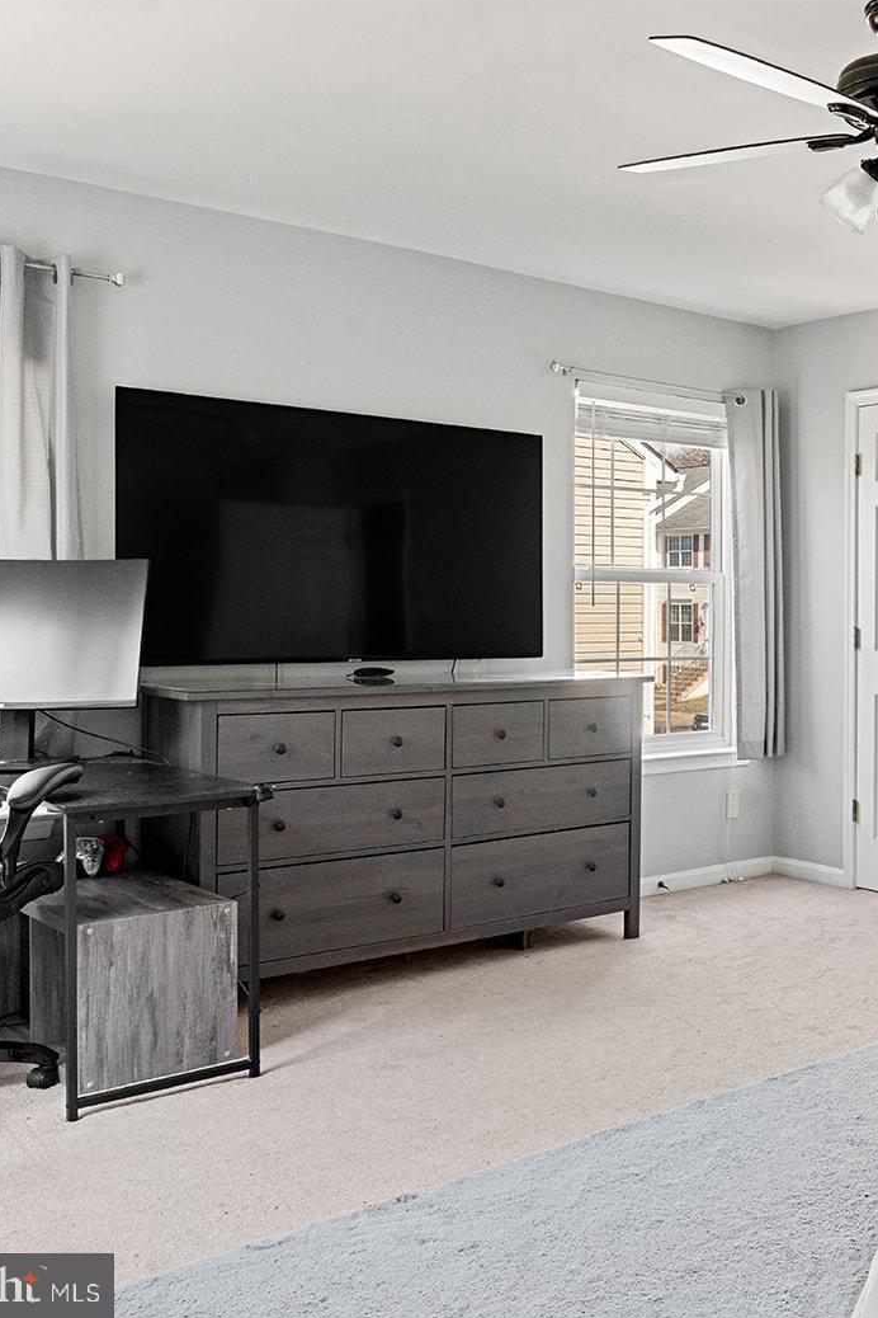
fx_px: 1353
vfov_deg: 51.9
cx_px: 910
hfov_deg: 32.6
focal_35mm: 37
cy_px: 648
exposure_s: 1/40
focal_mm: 24
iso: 800
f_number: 8
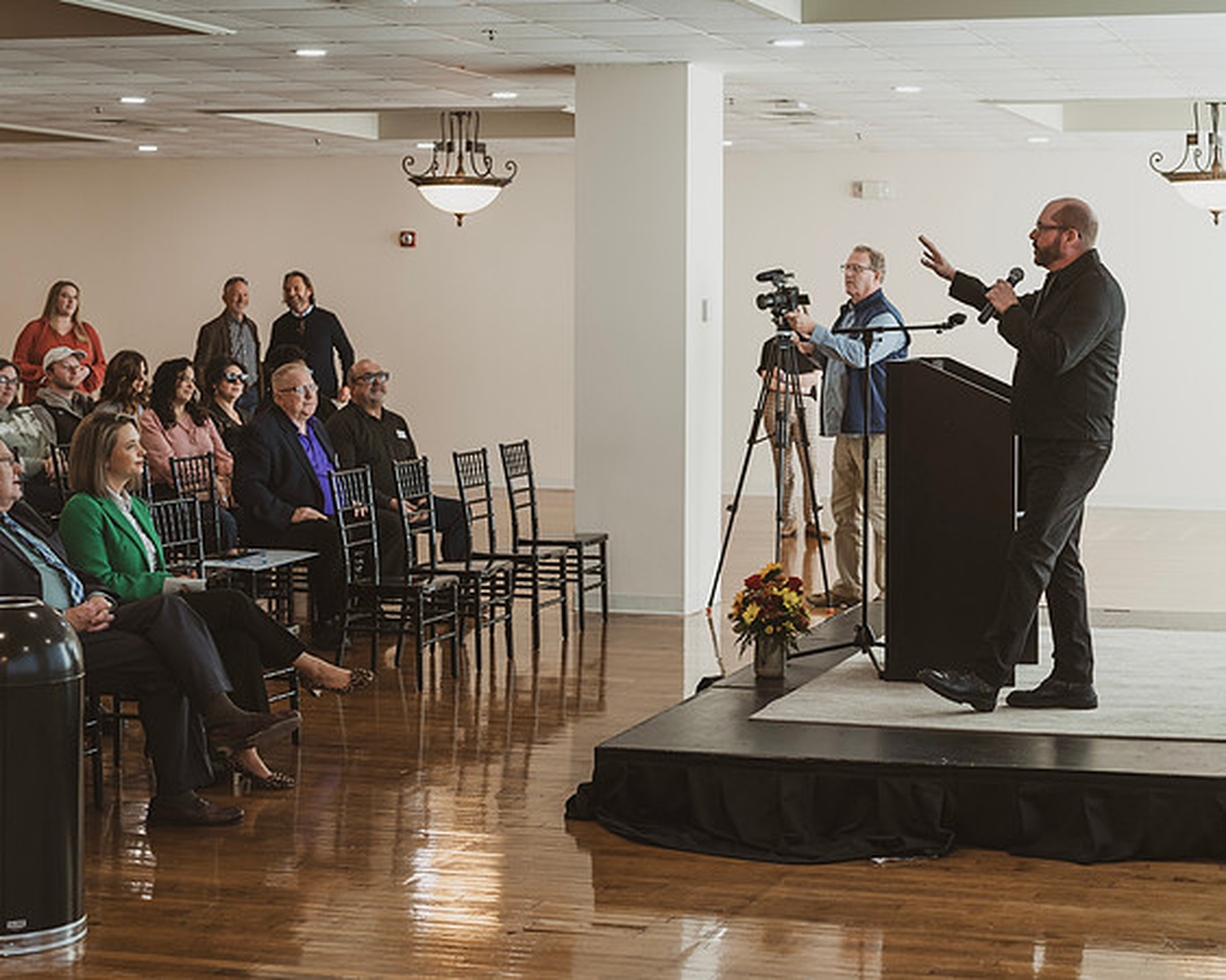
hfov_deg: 28.9
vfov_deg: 23.5
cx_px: 865
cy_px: 393
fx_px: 2350
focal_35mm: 65
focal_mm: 40
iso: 200
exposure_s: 1/125
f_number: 2.8
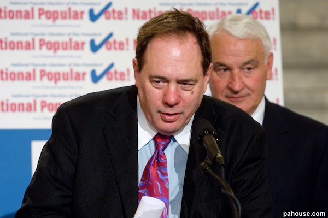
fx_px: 2117
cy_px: 109
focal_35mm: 232
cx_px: 164
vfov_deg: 5.9
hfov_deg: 8.9
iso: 800
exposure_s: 1/50
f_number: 3.2
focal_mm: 155
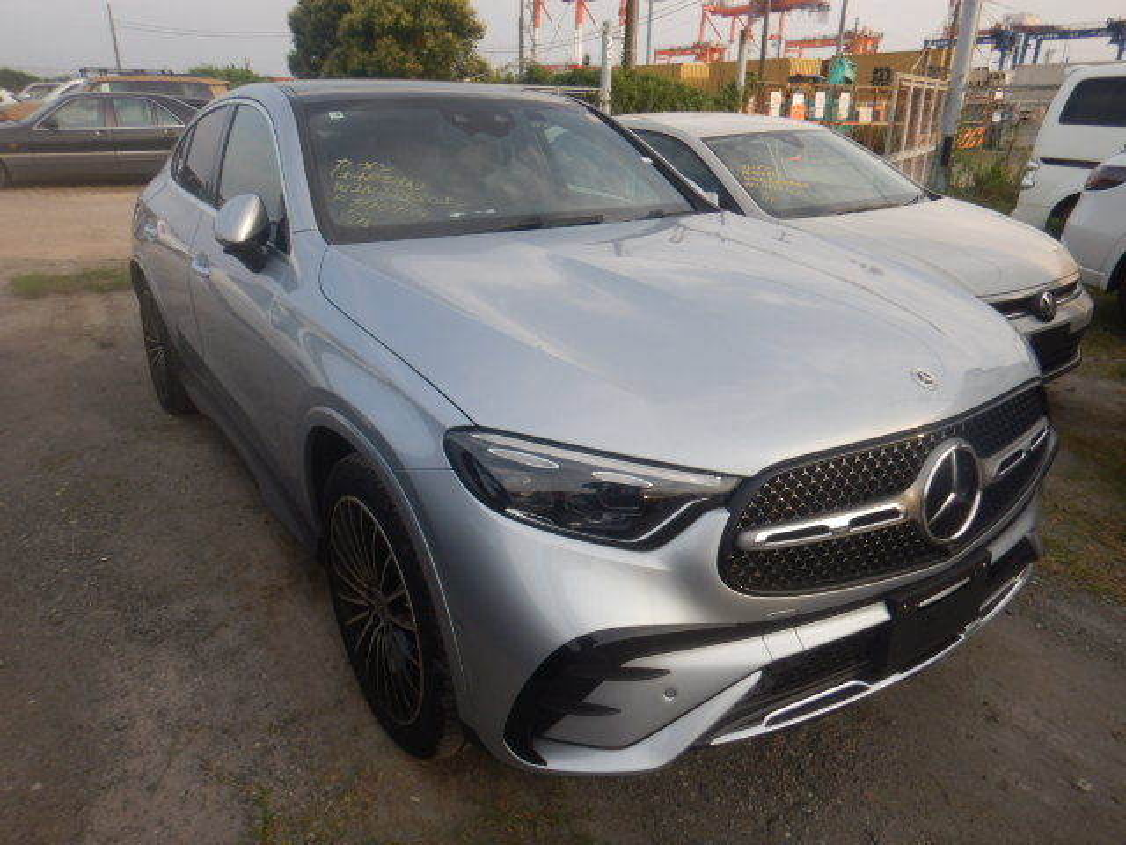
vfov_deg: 56.8
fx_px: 781
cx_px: 563
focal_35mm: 24
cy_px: 422
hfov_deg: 71.6
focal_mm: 4.3
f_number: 2.8
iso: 125
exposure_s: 1/80
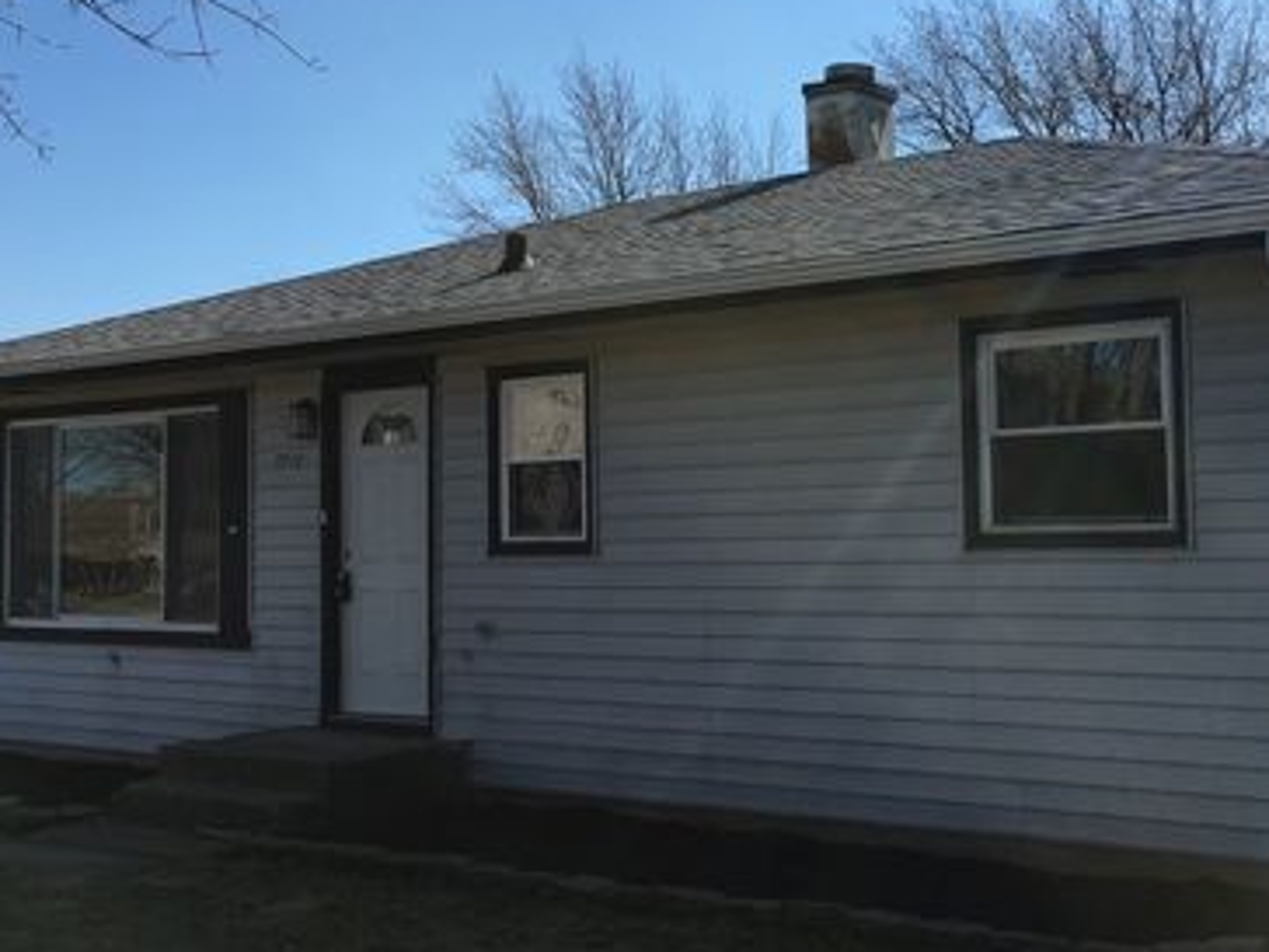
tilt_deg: +2.8
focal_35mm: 51
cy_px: 453
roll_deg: +1.1
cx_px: 697
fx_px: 1870
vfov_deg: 28.6
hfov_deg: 37.5
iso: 25
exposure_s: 1/1603
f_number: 2.2
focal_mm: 4.15
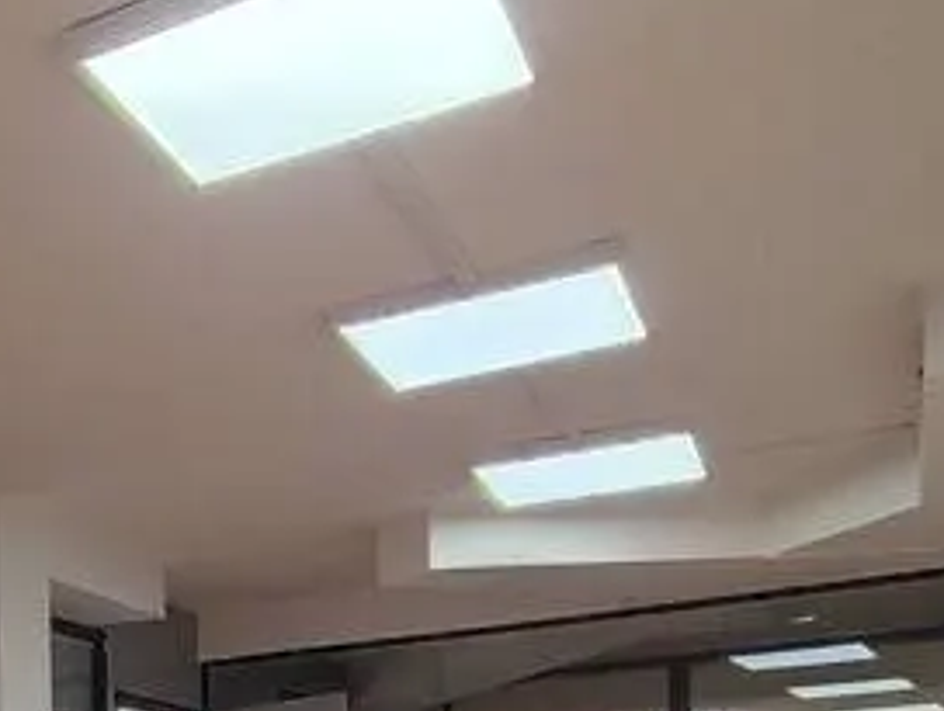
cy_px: 926
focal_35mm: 55
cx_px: -371
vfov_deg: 23.5
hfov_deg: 27.3
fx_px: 1503
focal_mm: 1.65
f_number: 2.2
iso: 178
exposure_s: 1/50
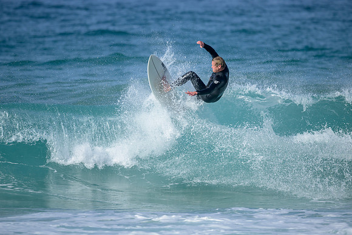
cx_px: 176
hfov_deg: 2.6
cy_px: 118
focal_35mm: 800
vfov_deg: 1.7
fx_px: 7824
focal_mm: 800
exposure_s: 1/2500
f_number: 6.3
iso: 360
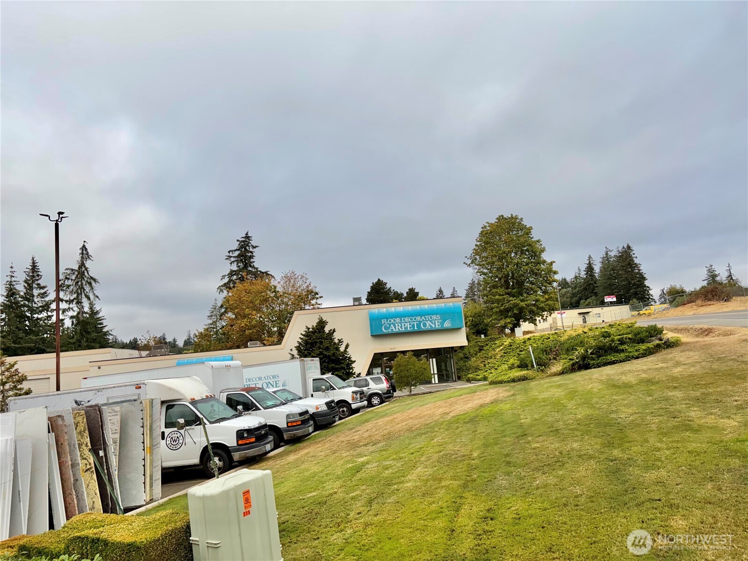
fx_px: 562
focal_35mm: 26
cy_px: 280
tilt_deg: +8.5
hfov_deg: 67.3
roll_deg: +5.0
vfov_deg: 53.1
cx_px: 374
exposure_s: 1/2865
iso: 50
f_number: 1.6
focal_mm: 5.96
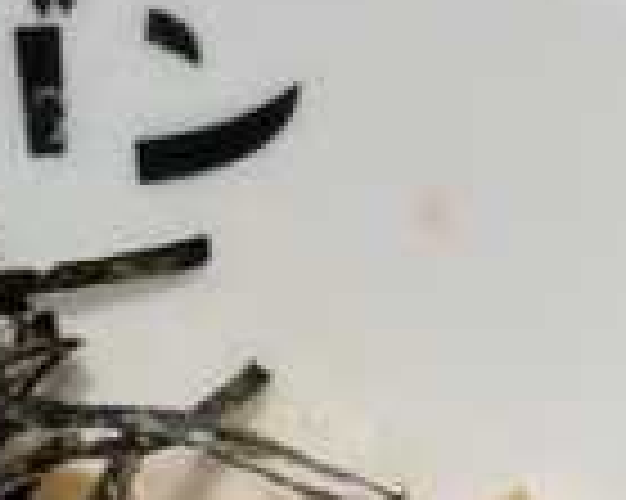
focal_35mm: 374
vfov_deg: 4.0
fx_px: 6924
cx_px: 5
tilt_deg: -62.2
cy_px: 1338
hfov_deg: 5.2
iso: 25
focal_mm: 5.96
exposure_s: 1/121
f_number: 1.6
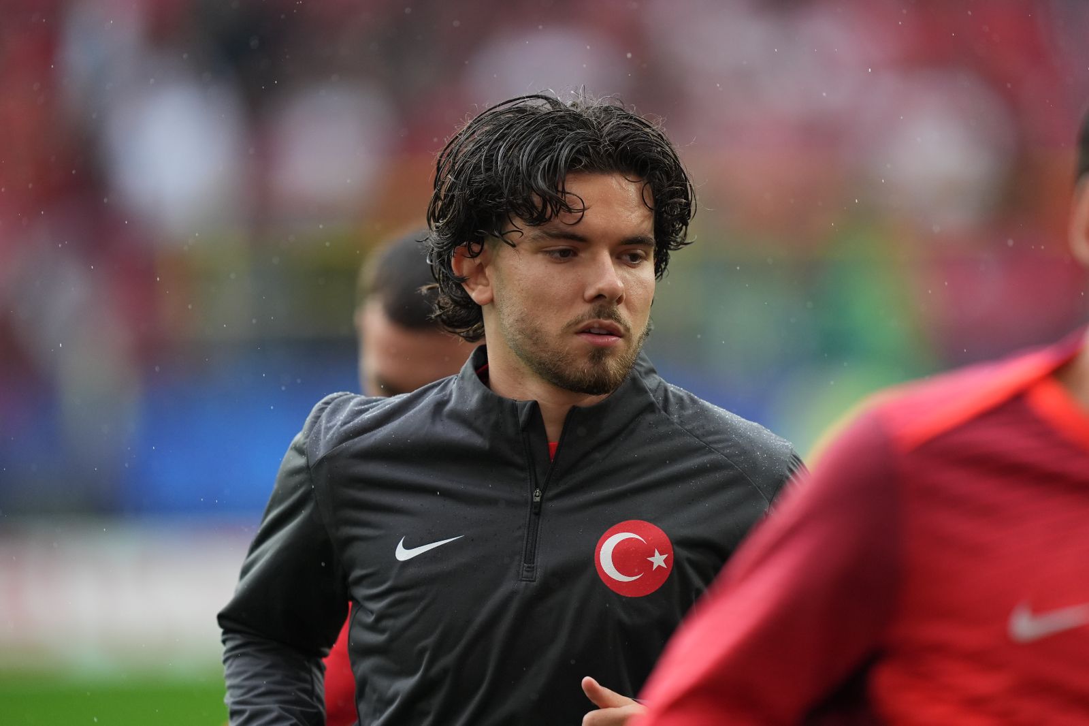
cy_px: 363
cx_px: 544
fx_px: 12097
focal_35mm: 400
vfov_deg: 3.4
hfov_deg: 5.2
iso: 2000
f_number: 3.2
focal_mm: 400
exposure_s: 1/2000
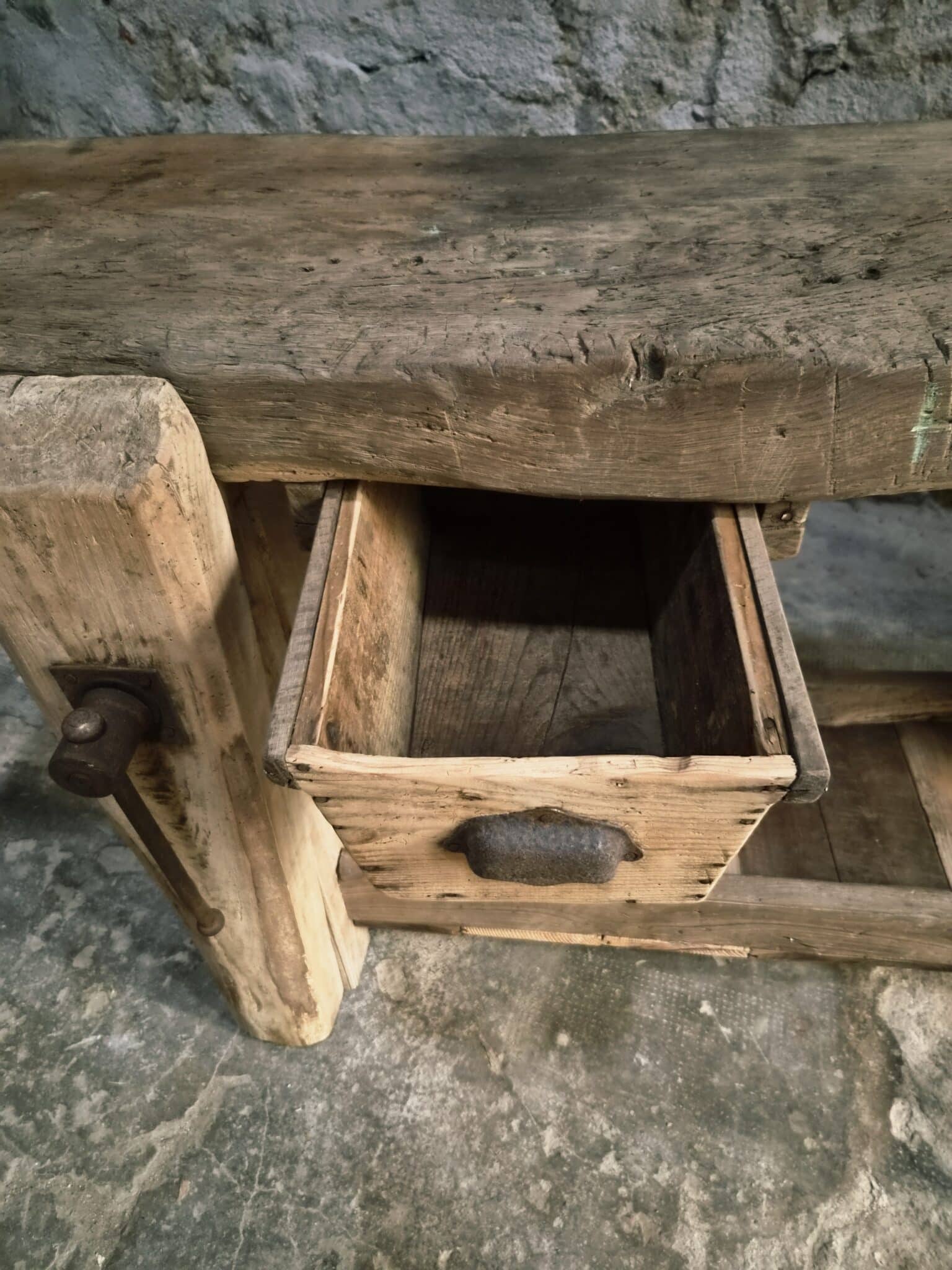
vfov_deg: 73.9
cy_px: 635
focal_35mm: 23
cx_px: 476
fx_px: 843
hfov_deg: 58.9
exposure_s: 1/50
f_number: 1.8
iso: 1600
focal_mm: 5.4
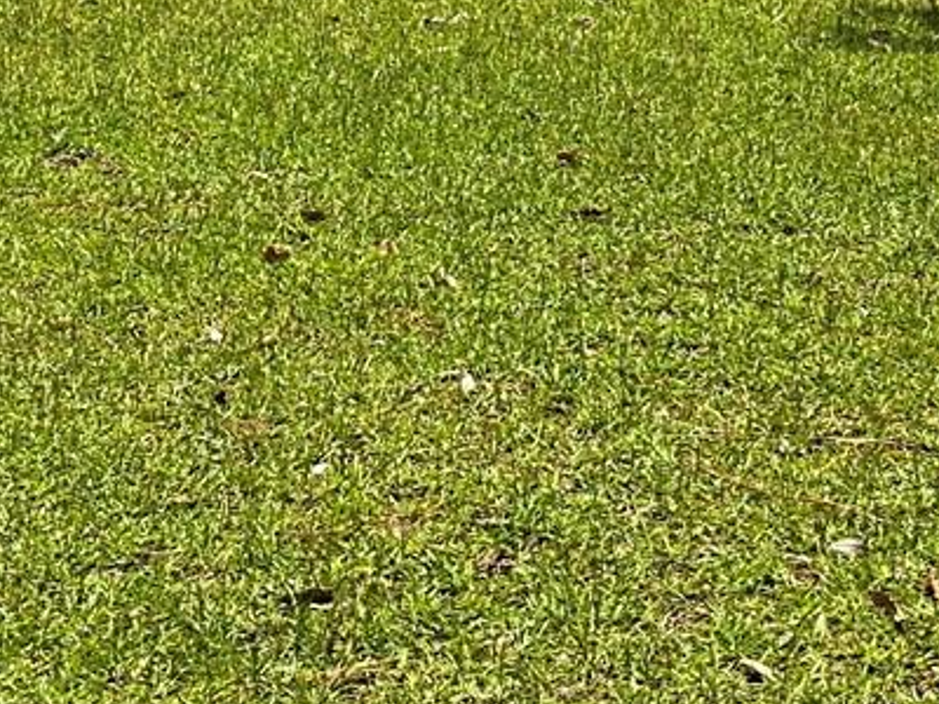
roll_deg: +0.8
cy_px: -566
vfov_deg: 13.7
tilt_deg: -0.3
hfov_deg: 20.4
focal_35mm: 96
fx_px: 2604
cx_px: 446
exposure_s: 1/4545
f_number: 1.78
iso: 80
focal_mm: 6.86
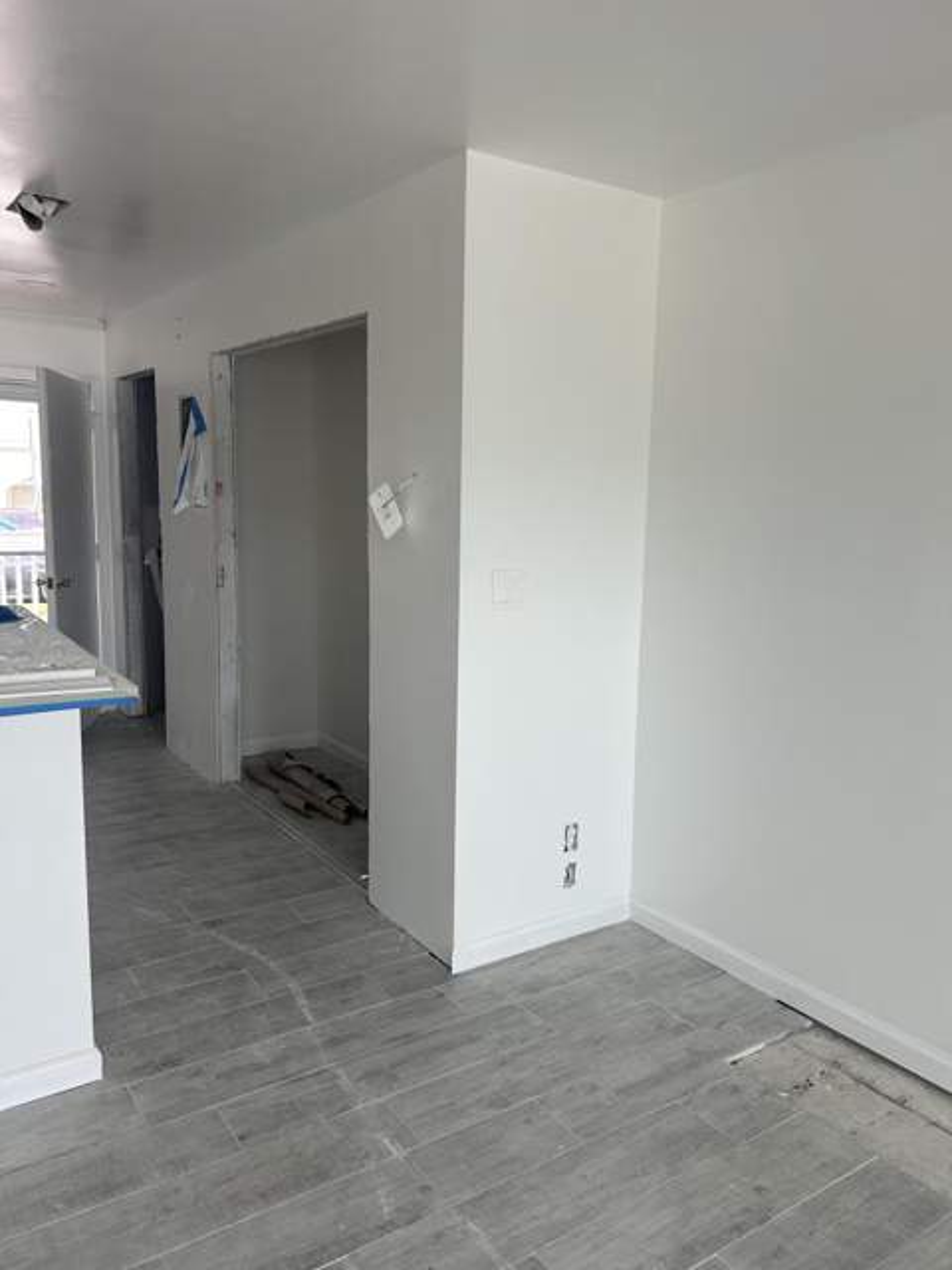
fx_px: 953
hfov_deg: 53.1
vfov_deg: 67.3
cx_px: 476
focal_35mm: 26
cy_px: 635
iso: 50
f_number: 1.5
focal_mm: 5.7
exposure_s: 1/333
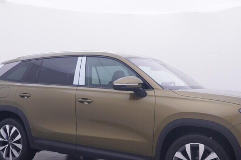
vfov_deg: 27.4
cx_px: 131
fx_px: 329
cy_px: 102
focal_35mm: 49
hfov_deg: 40.2
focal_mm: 15
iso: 200
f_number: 5
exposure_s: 1/80
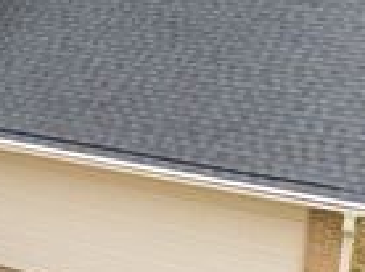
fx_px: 916
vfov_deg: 16.7
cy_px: 20
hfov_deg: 20.5
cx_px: -116
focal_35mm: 87
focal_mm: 8.67
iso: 400
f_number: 1.8
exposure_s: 1/2500
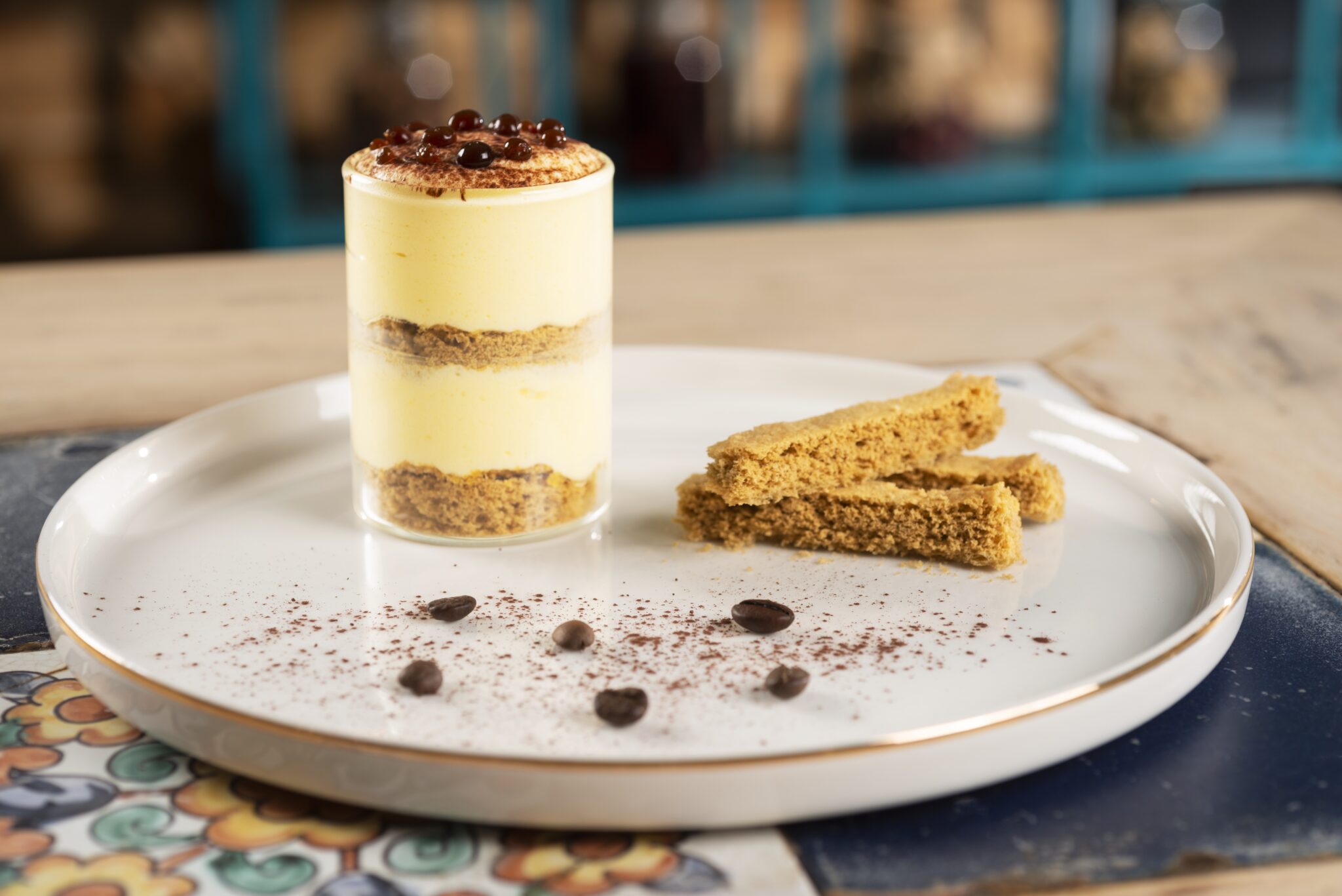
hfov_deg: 33.4
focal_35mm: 60
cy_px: 448
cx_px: 671
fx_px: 2237
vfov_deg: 22.6
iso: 100
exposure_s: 1/50
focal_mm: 60
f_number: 5.6
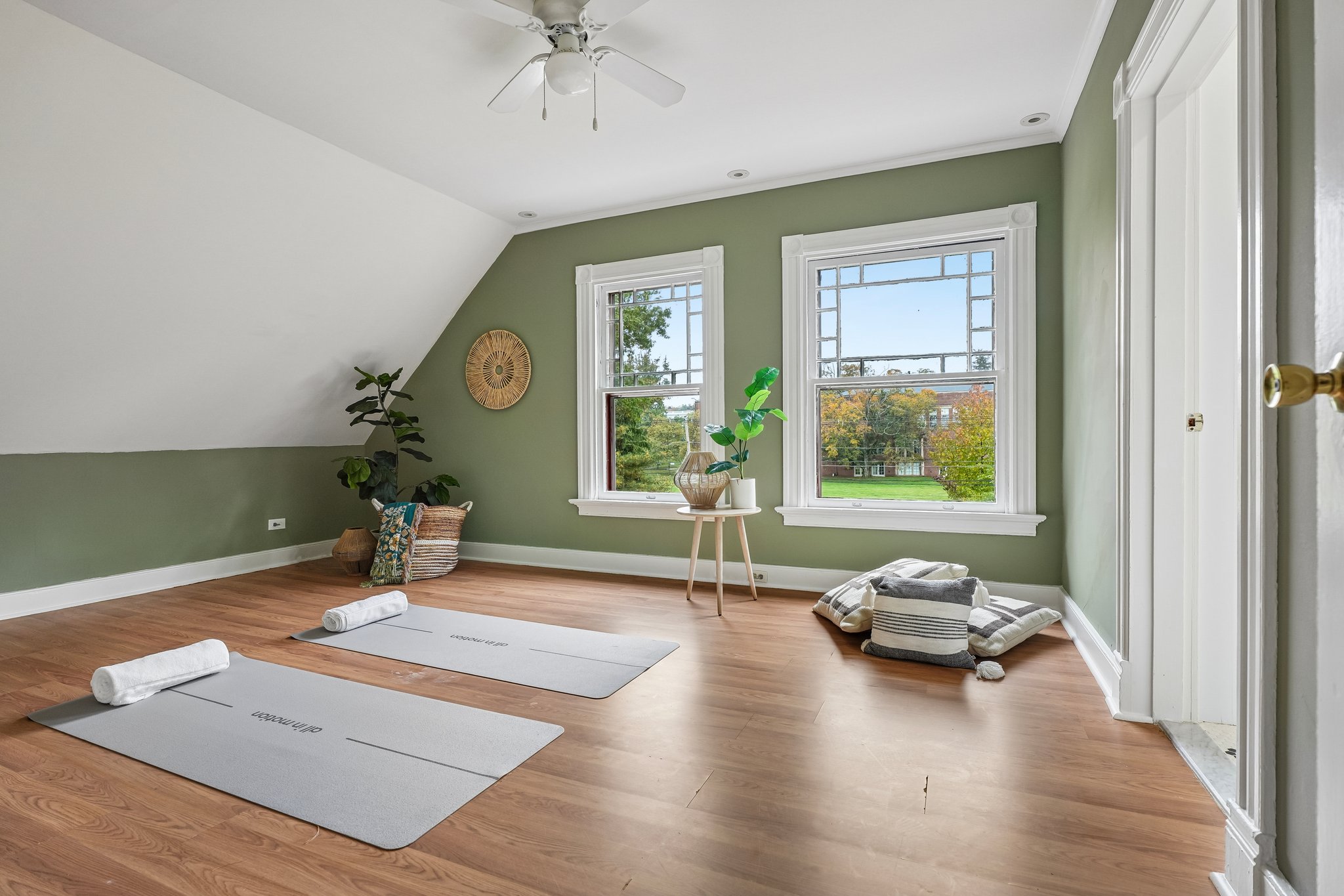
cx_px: 672
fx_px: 597
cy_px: 448
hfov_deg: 96.7
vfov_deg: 73.7
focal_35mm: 16
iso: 400
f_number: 5.6
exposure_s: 1/80
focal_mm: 16
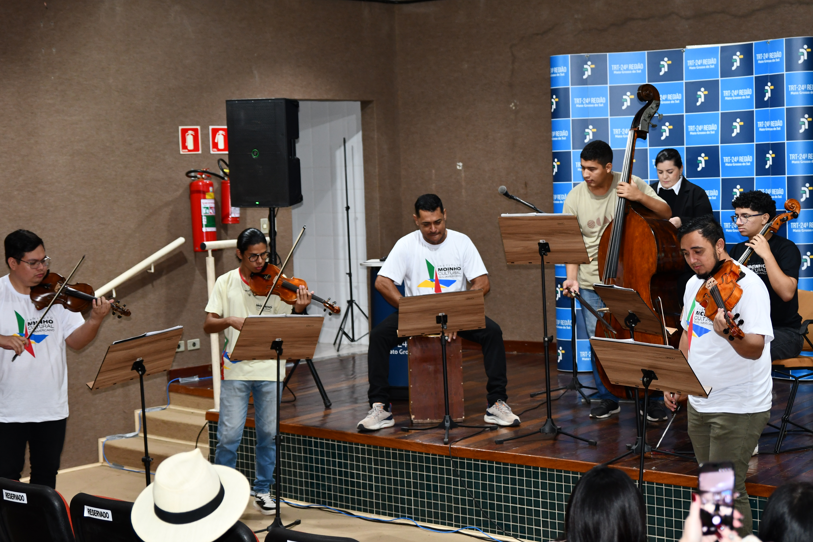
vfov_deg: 19.5
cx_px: 402
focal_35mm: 70
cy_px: 274
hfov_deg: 28.8
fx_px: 1581
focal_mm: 46
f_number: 2.8
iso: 800
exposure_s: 1/60
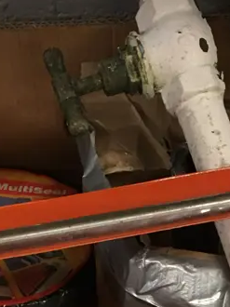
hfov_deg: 16.4
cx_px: 136
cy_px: 439
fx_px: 798
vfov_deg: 19.4
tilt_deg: -57.1
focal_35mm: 90
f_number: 2.2
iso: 80
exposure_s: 1/17
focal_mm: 4.15
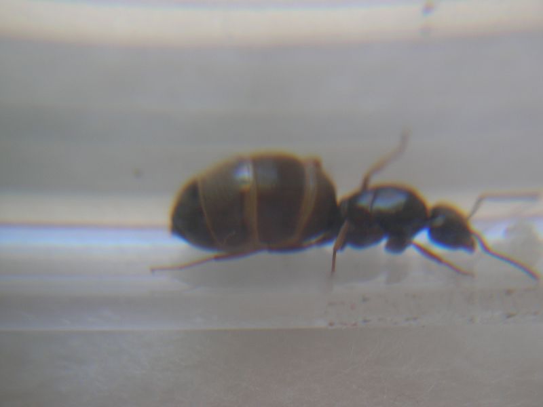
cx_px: 272
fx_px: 1349
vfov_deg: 17.2
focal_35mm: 86
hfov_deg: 22.8
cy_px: 204
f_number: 4.8
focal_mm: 14.3
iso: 50
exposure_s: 1/38.6
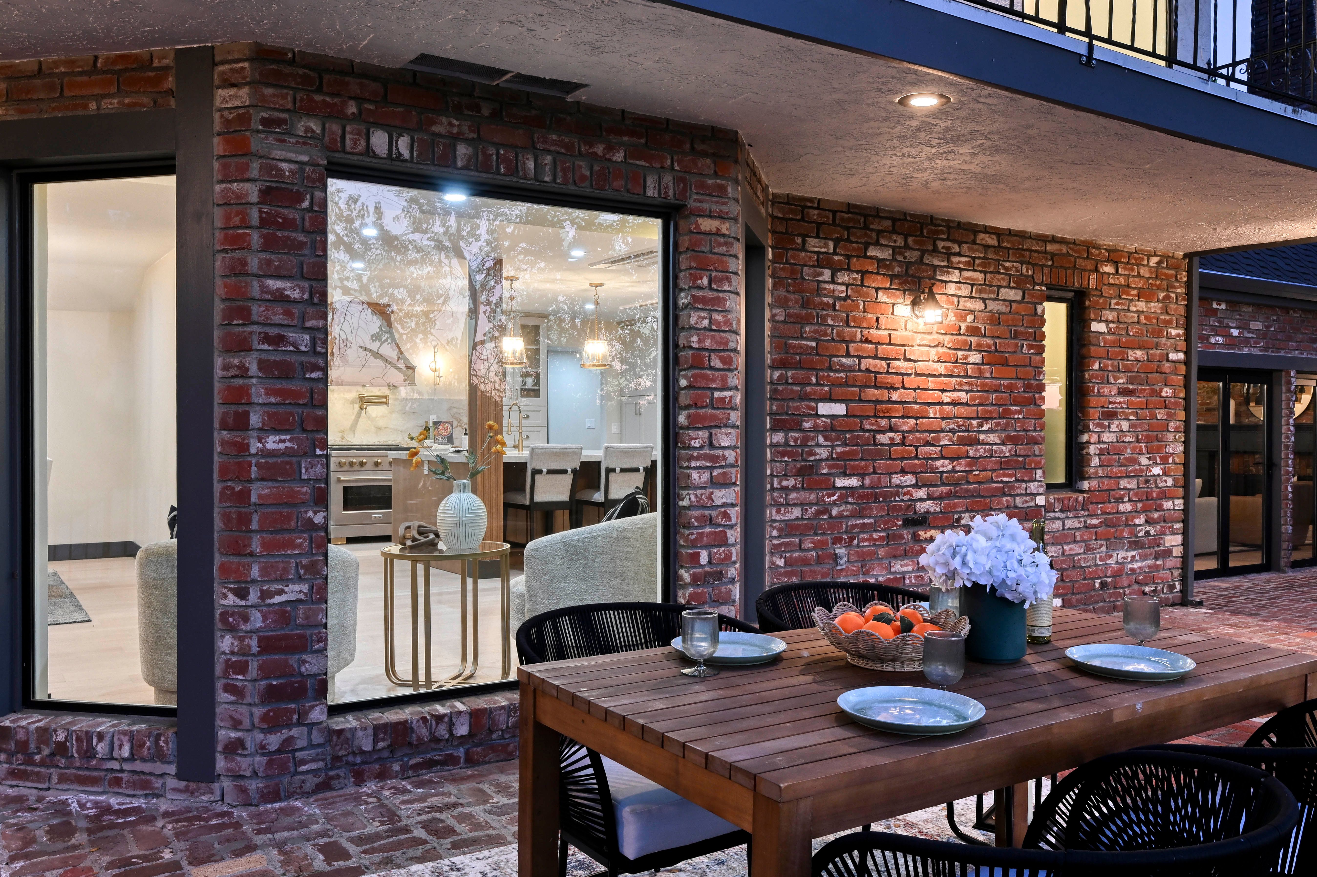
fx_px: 1024
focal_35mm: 28
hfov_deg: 65.5
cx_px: 658
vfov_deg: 46.4
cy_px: 438
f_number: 11
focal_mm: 19
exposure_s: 1/40
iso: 640
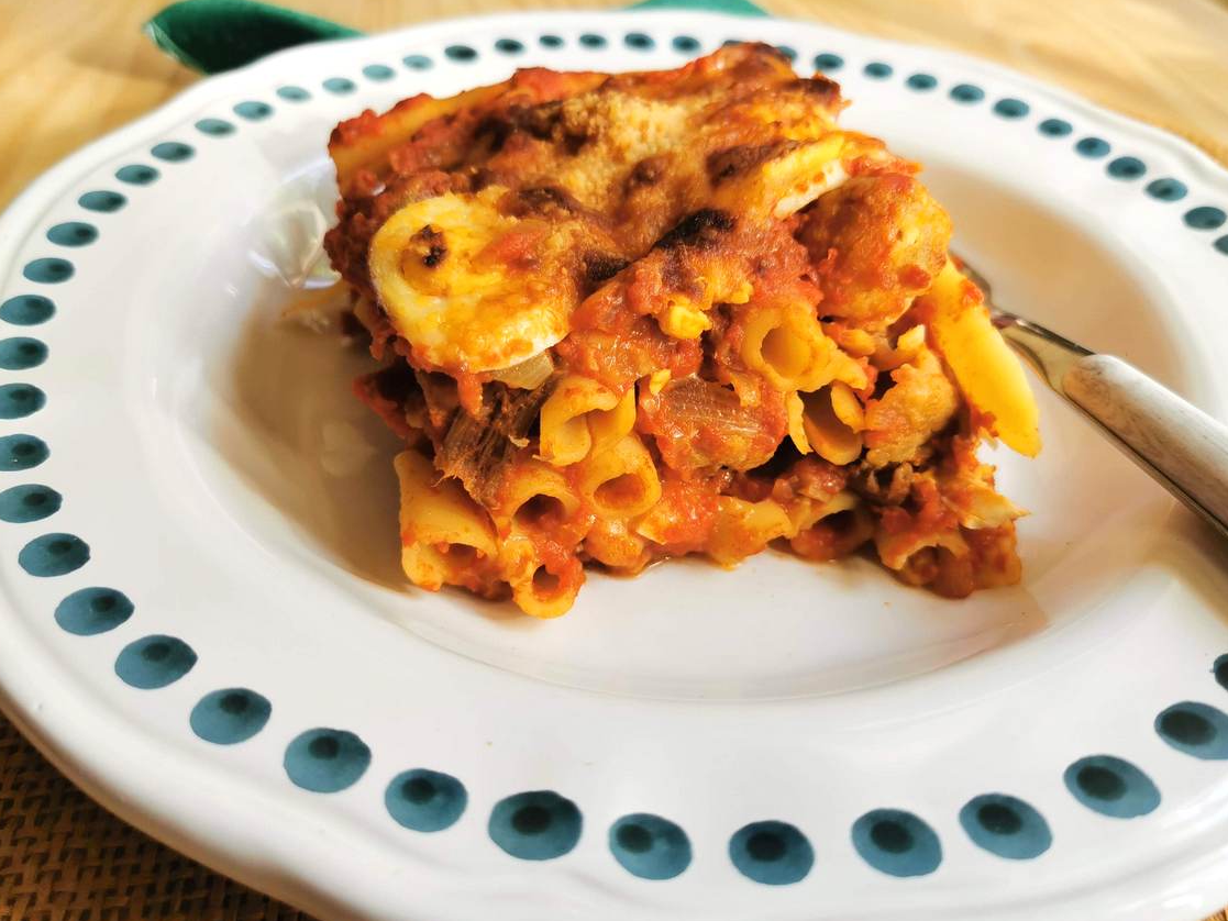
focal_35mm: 29
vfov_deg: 48.2
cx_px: 607
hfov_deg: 61.7
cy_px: 481
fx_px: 1029
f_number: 1.6
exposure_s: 1/100
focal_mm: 5.56
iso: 64
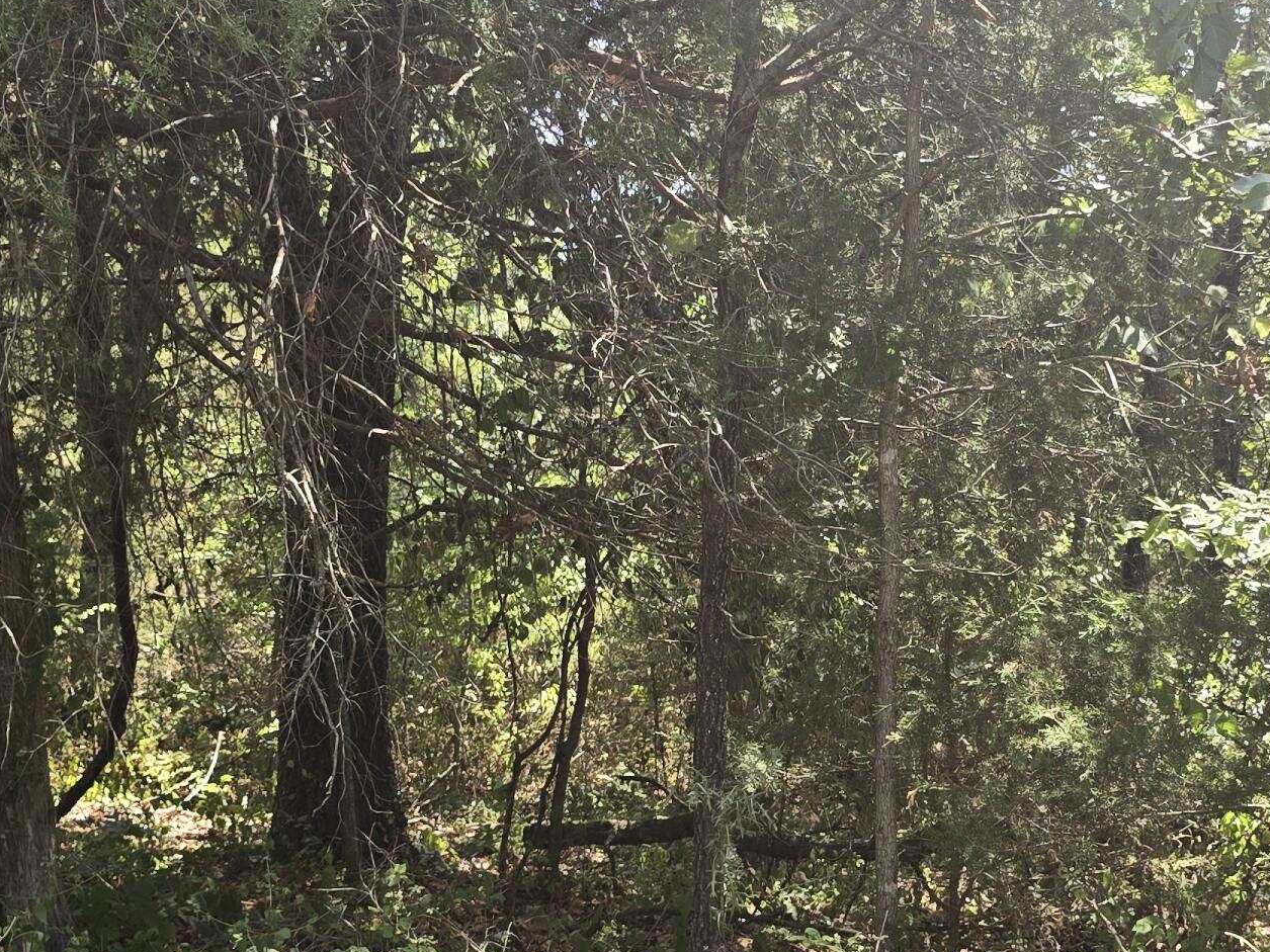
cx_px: 900
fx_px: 2018
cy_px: 688
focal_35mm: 55
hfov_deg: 34.4
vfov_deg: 26.3
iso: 32
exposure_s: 1/180
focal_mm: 6.3
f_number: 1.7
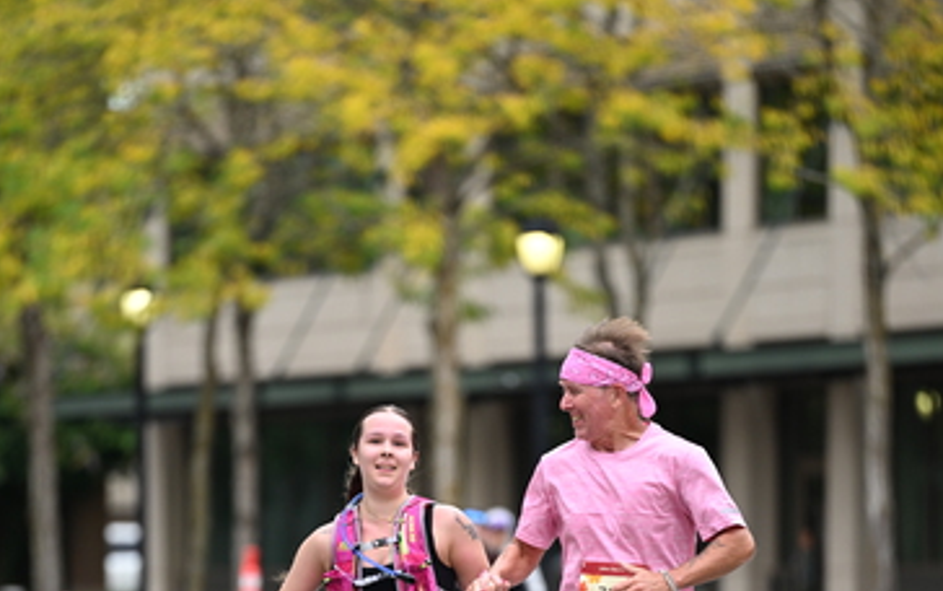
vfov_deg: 4.3
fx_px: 7920
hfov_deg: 6.8
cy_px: 596
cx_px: 470
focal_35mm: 308
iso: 640
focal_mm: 200
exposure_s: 1/1600
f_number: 2.8
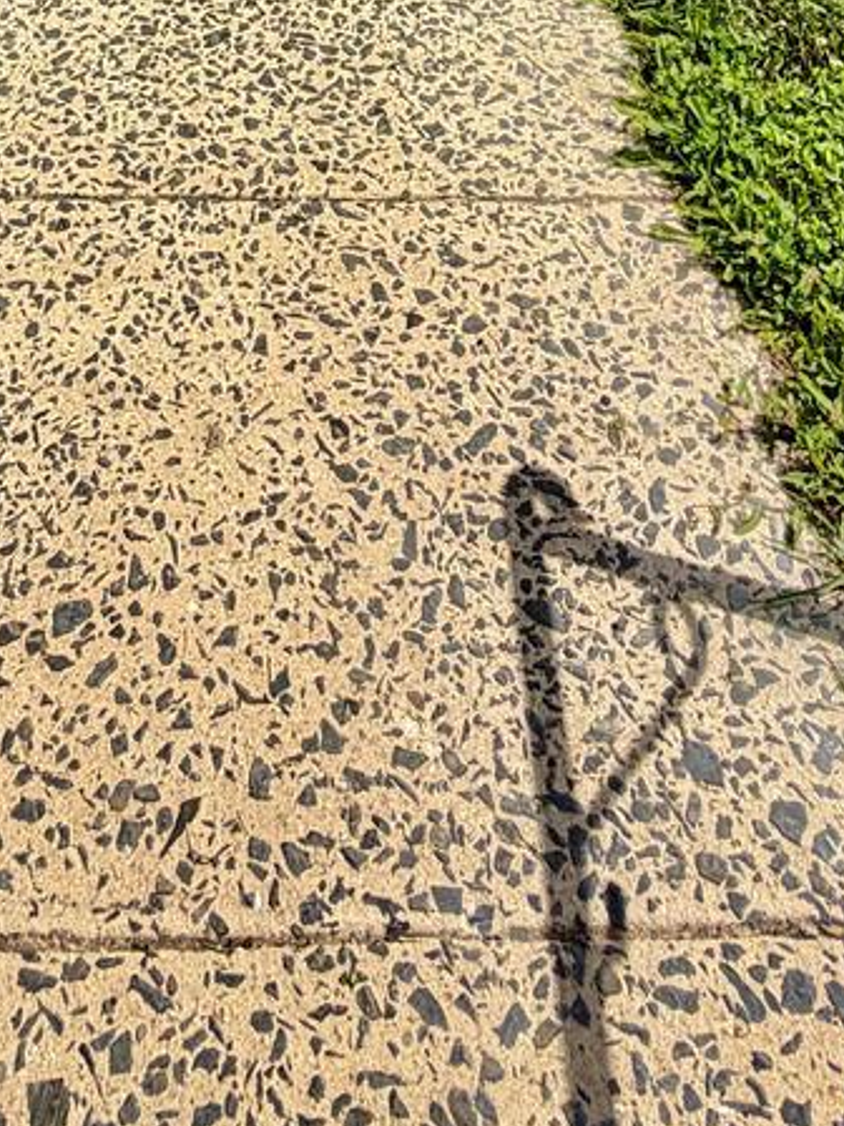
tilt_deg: -1.0
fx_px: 1560
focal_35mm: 48
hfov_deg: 29.8
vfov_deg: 24.6
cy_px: -746
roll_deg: +0.6
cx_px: 221
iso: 20
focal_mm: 2.22
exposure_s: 1/1105
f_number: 2.2
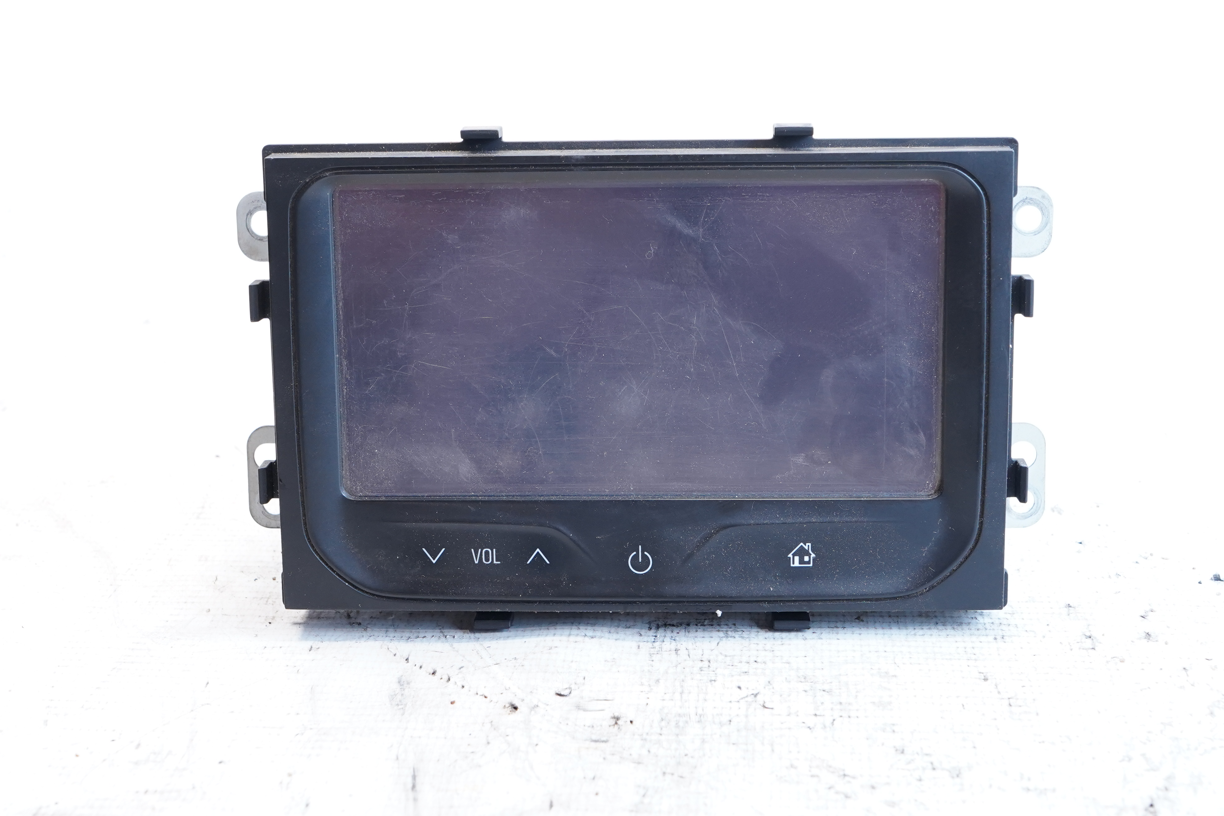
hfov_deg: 34.5
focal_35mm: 58
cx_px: 612
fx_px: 1972
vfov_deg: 23.4
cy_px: 408
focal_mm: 39
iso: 1600
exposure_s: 1/40
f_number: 8
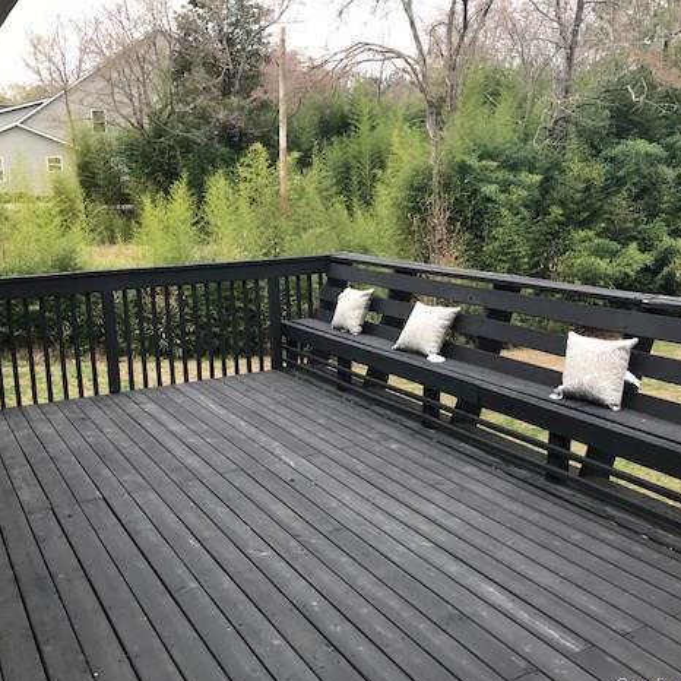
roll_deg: +1.4
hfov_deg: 48.4
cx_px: 316
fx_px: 757
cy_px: 349
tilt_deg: -11.1
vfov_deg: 48.4
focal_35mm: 34
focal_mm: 3.99
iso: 20
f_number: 1.8
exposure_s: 1/277
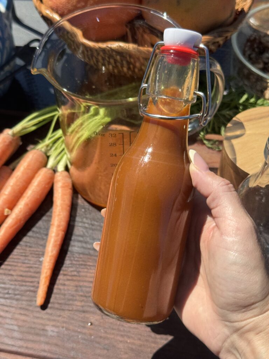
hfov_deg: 30.3
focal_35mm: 48
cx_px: 134
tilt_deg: -53.9
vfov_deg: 39.7
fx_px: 497
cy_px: 180
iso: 64
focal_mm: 6.76
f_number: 1.78
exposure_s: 1/3817
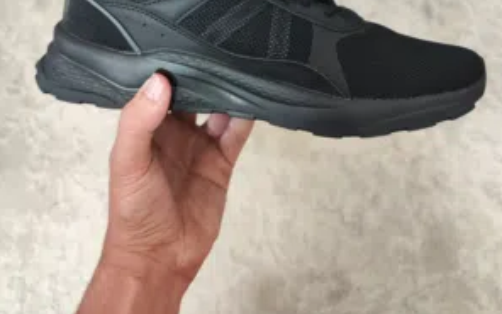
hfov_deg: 58.1
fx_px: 451
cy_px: -2
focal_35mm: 33
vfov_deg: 34.7
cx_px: 253
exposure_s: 1/50
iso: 1509
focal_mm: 7.01
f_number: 1.69
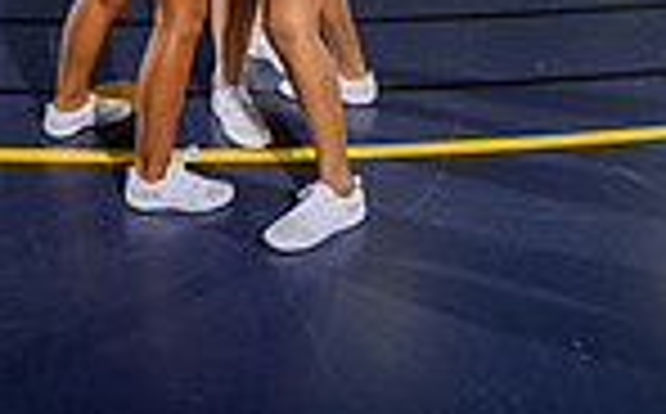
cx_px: 230
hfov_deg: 32.8
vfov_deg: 14.5
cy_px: -558
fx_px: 1124
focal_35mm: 62
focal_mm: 20
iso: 250
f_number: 4
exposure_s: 1/250
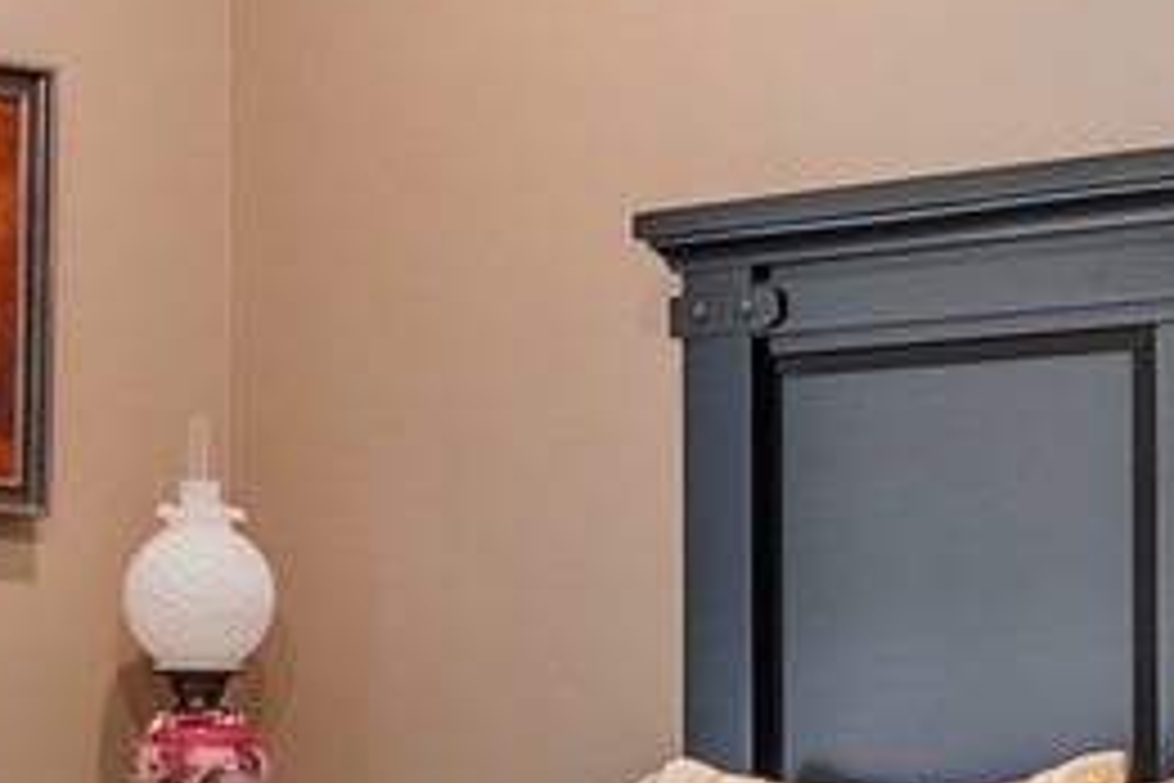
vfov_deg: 12.4
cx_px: -207
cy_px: 637
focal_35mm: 110
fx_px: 3587
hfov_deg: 17.8
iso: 400
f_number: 8
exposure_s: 1/15
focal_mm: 14
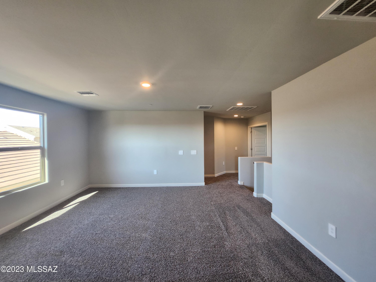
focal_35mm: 13
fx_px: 141
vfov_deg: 89.9
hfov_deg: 106.2
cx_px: 188
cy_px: 141
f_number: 2.2
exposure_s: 1/60
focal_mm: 1.7
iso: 160
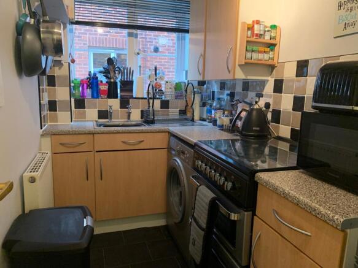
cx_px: 179
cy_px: 134
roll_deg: -0.9
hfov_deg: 67.3
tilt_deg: -10.4
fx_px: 269
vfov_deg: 53.0
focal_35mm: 26
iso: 320
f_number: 1.8
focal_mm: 4.25
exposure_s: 1/33
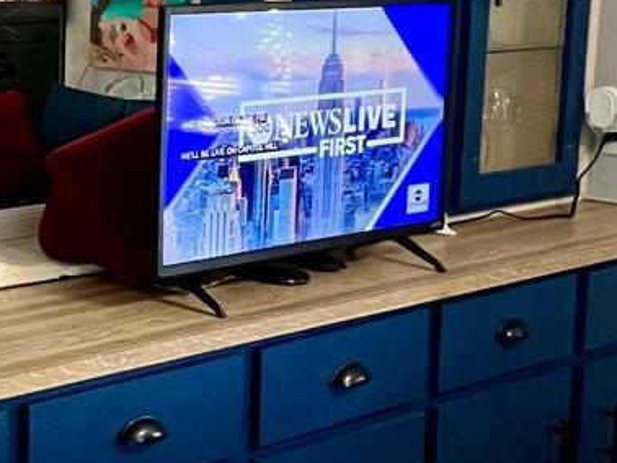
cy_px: 119
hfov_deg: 26.2
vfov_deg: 26.3
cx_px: -294
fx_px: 981
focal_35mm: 55
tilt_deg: -6.7
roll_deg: +2.0
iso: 320
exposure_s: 1/60
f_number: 1.8
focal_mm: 1.57
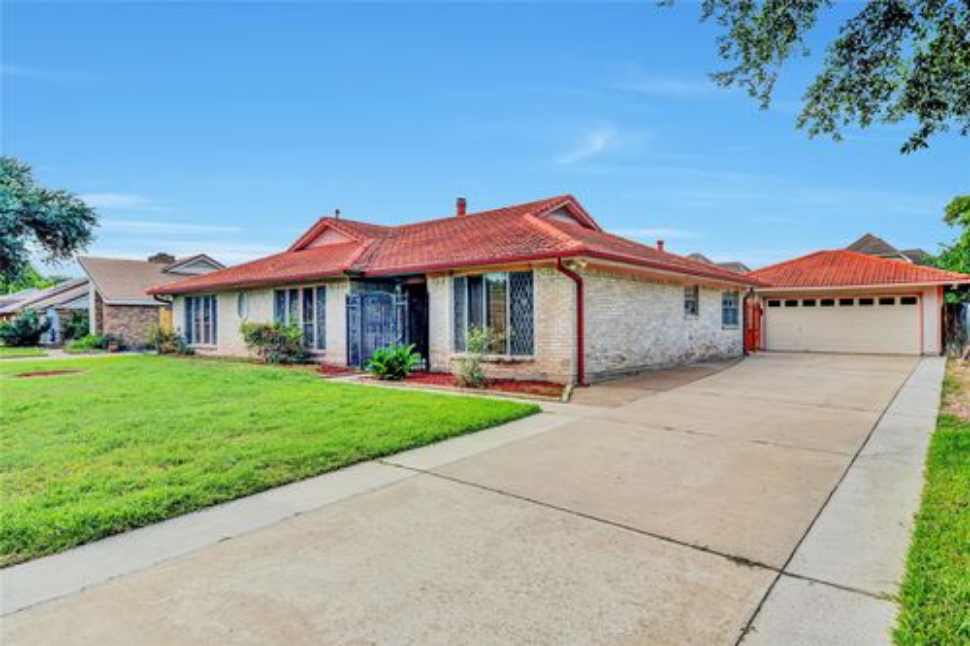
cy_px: 323
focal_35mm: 21
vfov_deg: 59.5
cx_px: 485
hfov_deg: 81.2
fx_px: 566
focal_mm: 21
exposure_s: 1/60
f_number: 13
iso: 100
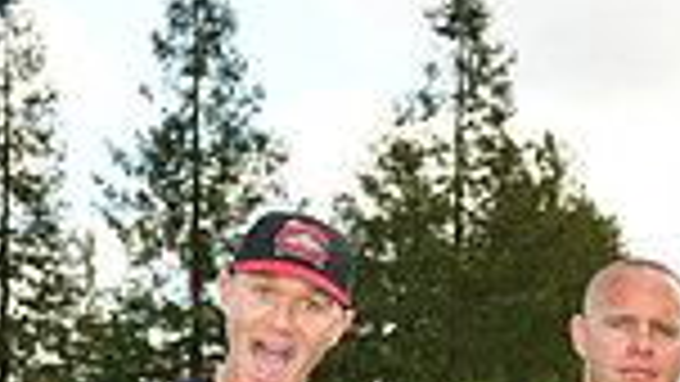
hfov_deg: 9.1
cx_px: 1031
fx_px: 4148
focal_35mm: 230
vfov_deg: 5.2
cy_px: 816
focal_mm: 38
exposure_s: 1/250
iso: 200
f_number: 6.3
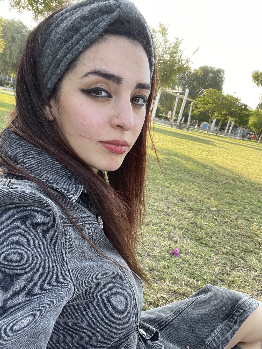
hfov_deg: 46.8
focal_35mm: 30
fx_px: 303
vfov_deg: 60.0
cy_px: 174
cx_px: 131
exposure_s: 1/121
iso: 32
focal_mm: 2.71
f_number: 2.2
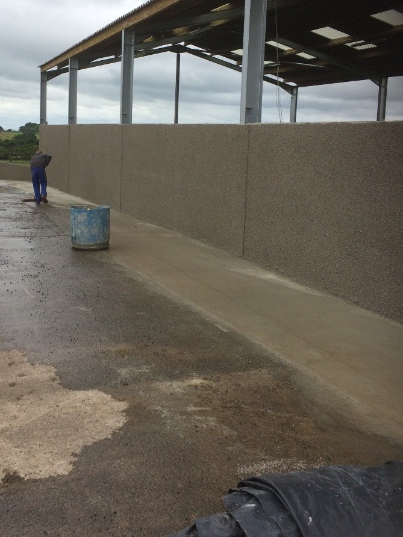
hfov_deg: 36.4
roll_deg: -1.1
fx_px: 605
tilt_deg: -5.7
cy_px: 194
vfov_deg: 47.3
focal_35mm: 39
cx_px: 134
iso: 32
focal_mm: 4.15
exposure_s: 1/1325
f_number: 2.2
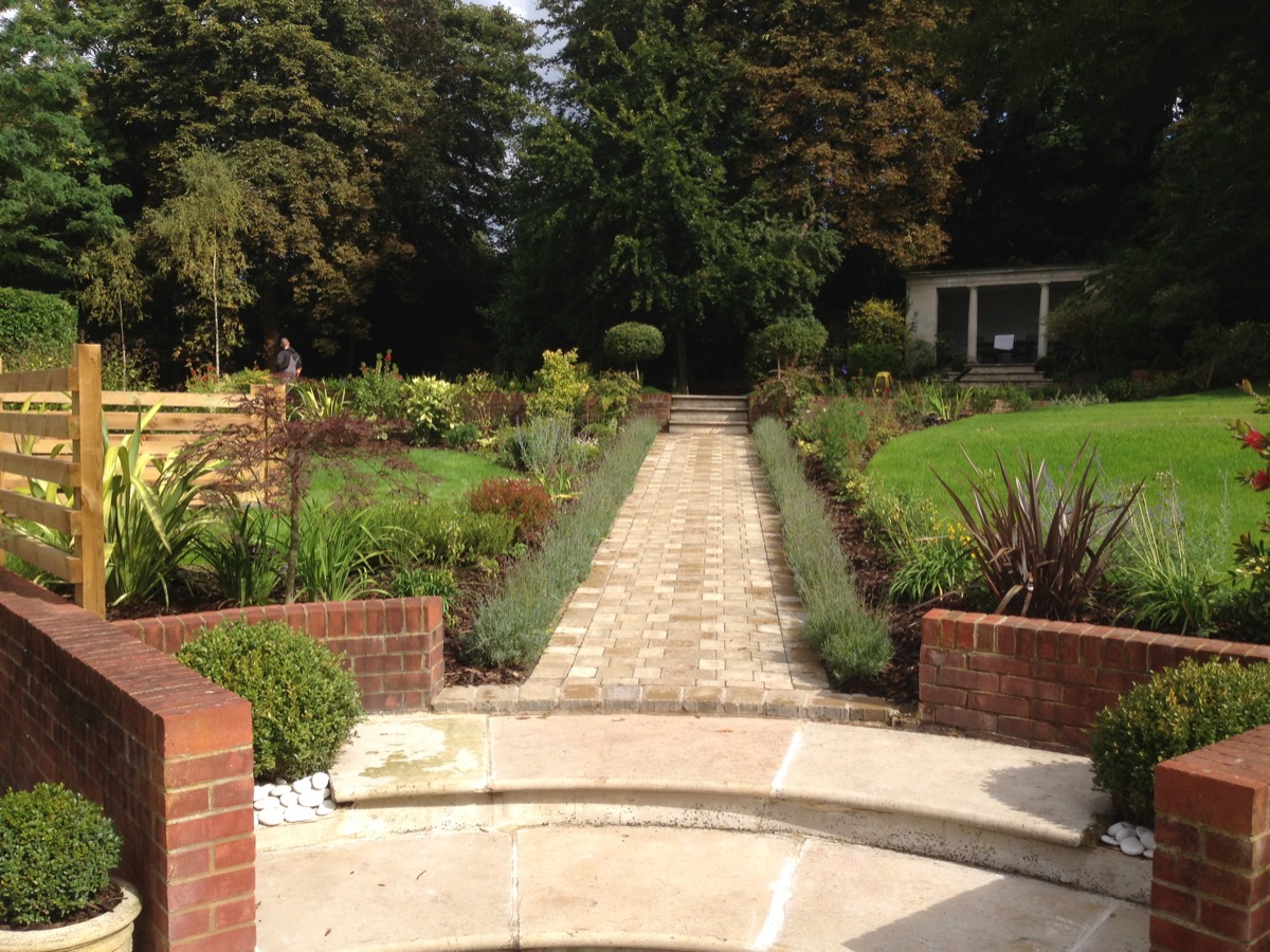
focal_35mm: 33
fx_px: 1211
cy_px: 476
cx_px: 635
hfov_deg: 55.4
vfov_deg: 42.9
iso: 50
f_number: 2.4
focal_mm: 4.13
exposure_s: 1/1153
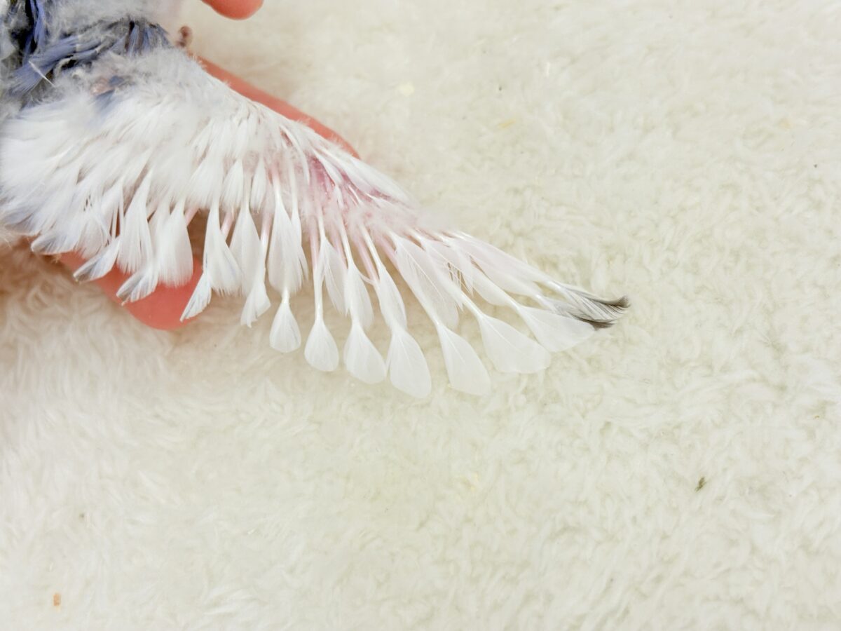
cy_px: 316
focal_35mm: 52
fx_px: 1263
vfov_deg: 28.0
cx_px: 420
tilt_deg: -53.0
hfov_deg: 36.8
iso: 50
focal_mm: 5.96
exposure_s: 1/100
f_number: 1.6
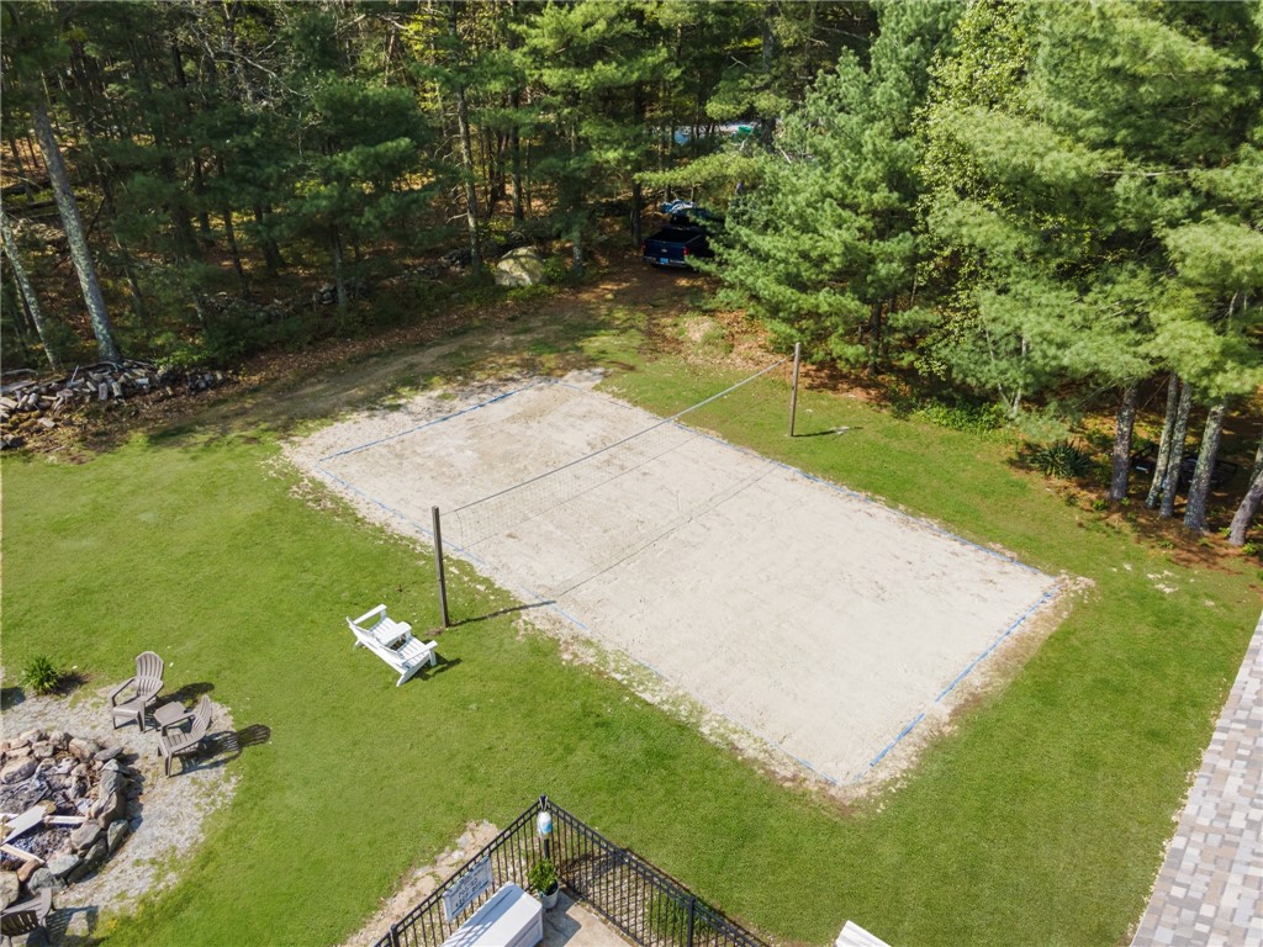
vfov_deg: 56.8
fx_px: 876
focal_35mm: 24
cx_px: 632
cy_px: 474
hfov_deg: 71.6
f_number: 2.8
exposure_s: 1/500
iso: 100
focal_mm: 4.5
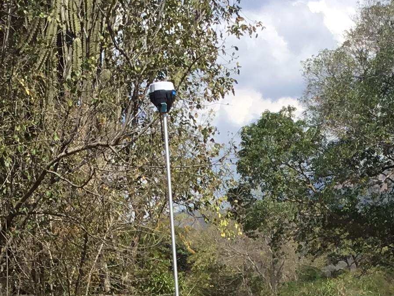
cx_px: 225
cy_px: 431
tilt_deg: -5.3
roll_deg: +3.8
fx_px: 1287
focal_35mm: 113
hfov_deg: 17.4
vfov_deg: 12.5
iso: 25
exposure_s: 1/1199
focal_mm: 3.3
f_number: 2.4
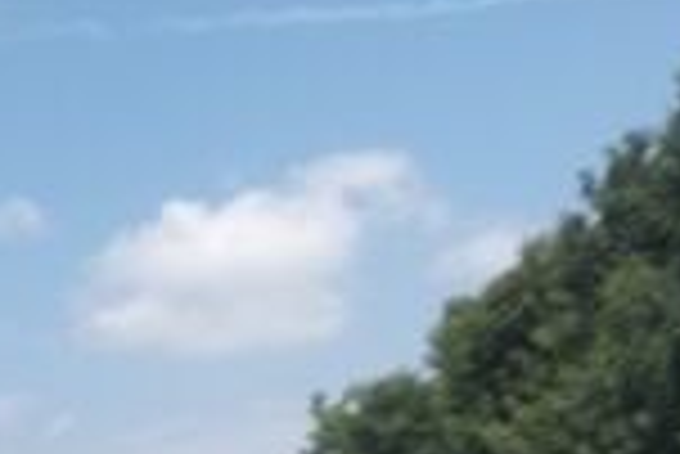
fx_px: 1664
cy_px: 283
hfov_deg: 23.1
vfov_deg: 15.5
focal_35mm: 88
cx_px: 414
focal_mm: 5.7
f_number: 9.4
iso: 80
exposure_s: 1/160
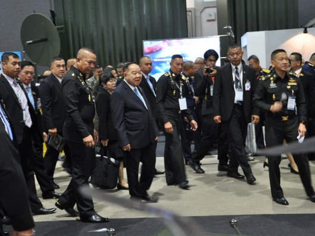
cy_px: 117
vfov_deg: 24.8
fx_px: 537
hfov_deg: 32.7
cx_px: 176
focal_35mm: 59
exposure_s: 1/25
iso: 900
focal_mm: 34
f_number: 4.2
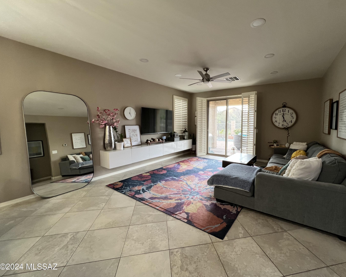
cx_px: 190
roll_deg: -0.4
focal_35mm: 14
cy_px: 137
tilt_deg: -4.9
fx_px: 143
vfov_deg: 88.0
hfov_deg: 100.4
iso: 125
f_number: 1.8
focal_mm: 1.57
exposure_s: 1/60
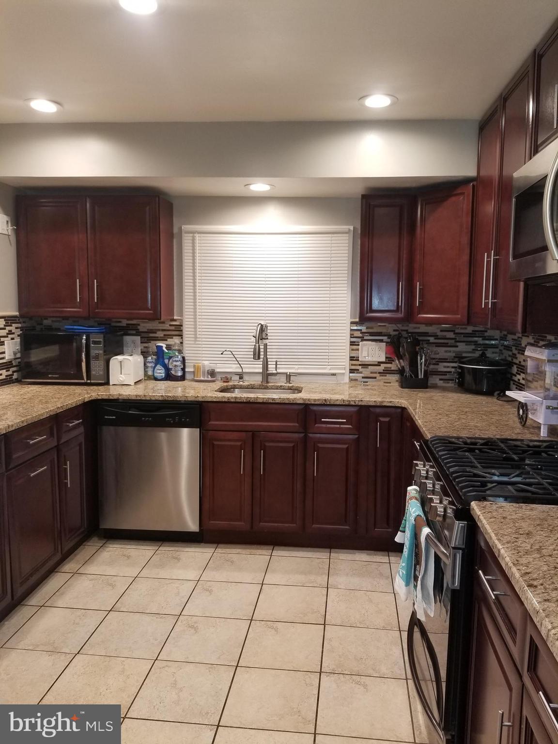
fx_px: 559
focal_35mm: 26
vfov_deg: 67.3
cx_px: 279
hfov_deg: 53.1
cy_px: 372
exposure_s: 1/24
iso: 100
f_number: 1.7
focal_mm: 4.25
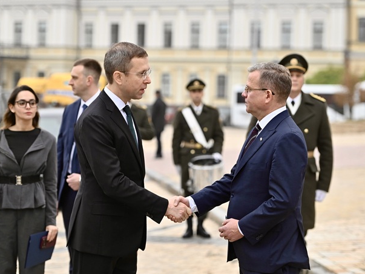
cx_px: 181
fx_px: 1266
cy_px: 137
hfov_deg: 16.4
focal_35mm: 120
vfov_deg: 12.4
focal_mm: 110
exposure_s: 1/500
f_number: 3.2
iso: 800
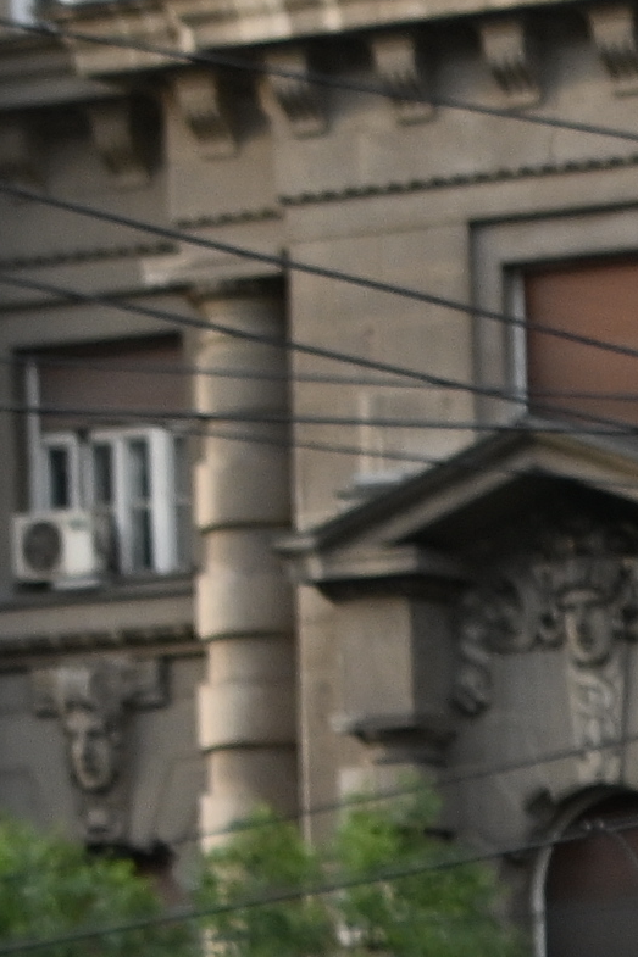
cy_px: 1942
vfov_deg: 7.2
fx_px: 7340
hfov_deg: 4.7
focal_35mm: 276
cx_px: 1999
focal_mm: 35
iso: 400
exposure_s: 1/250
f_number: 4
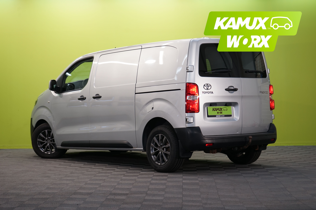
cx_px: 158
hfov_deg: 28.8
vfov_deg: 19.5
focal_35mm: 70
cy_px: 105
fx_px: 614
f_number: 5.6
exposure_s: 1/50
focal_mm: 70
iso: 500
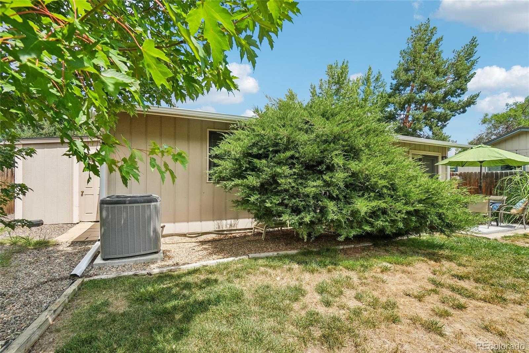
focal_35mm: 15
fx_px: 220
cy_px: 176
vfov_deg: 77.3
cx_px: 264
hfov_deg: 100.4
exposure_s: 1/500
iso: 400
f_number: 8
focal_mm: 10
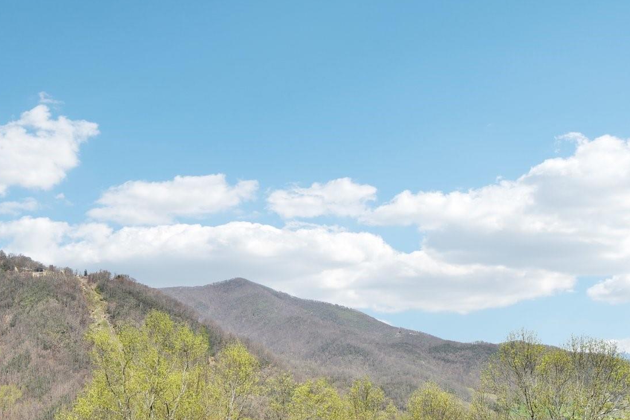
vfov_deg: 31.9
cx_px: 221
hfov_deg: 46.8
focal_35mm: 41
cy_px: 331
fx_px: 718
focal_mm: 22
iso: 100
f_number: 11
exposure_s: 1/200
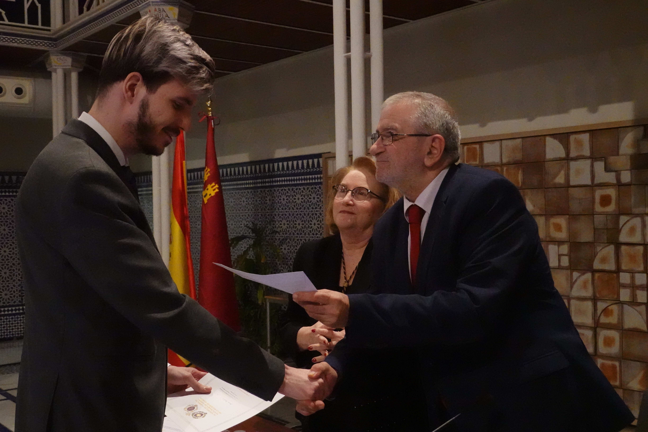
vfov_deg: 30.5
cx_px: 324
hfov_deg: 44.5
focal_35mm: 44
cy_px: 216
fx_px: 792
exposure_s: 1/400
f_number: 4
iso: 6400
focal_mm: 16.21
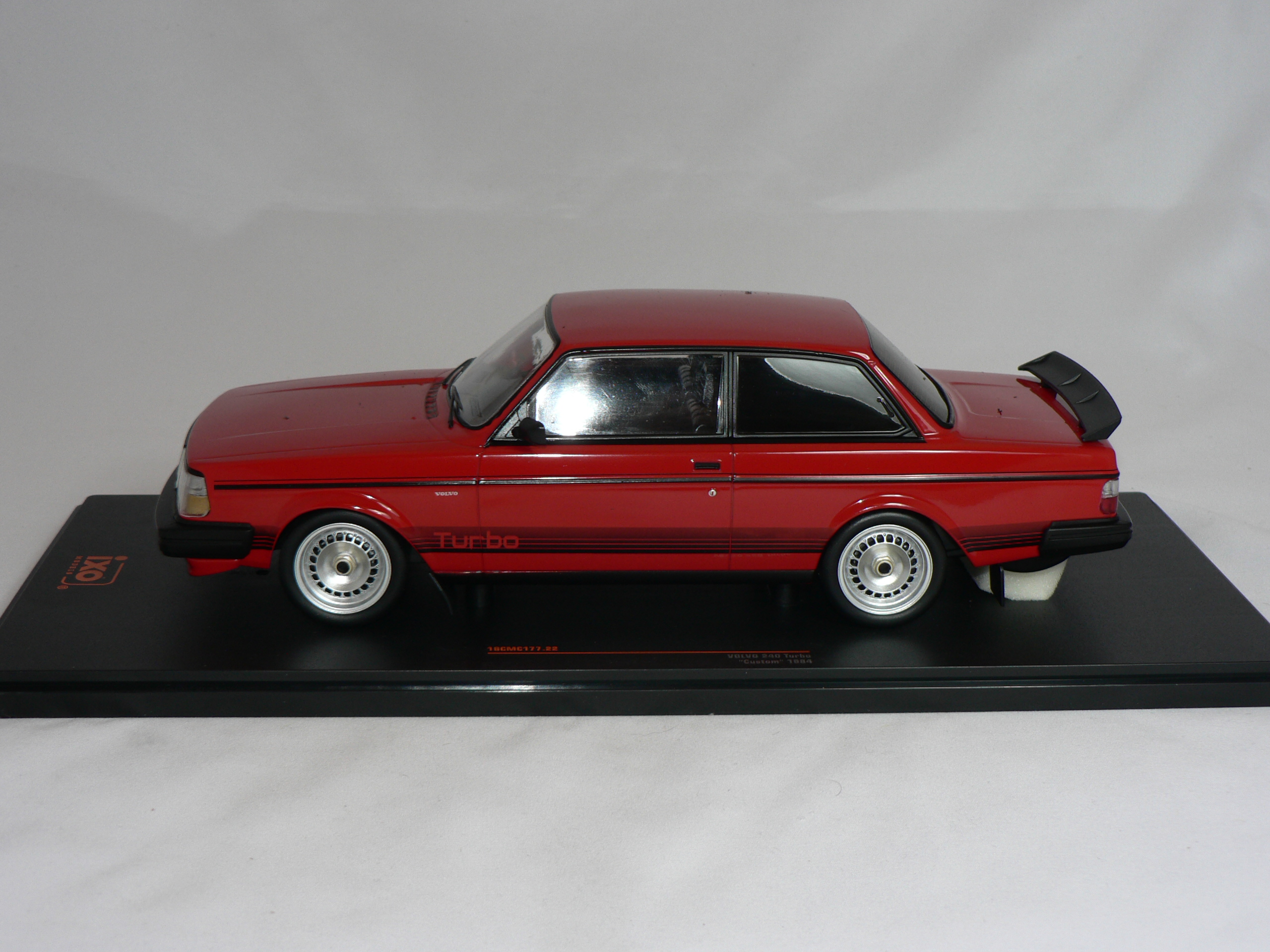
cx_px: 635
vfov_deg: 26.6
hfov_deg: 34.9
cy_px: 476
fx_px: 2018
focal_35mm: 55
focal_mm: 9.2
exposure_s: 1/60
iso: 80
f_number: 2.8
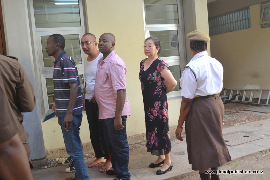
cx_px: 135
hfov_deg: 57.2
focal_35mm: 33
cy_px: 90
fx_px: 248
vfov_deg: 40.0
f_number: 5
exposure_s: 1/100
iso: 400
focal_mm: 22
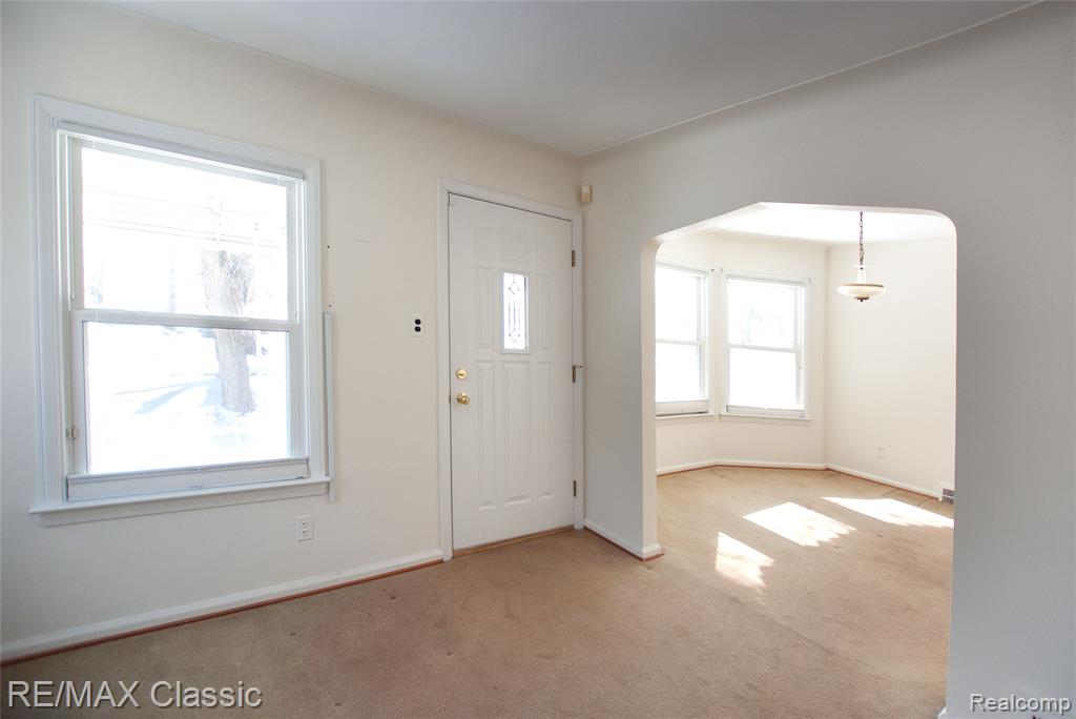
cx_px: 538
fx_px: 449
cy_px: 360
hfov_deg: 100.4
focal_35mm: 15
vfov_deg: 77.4
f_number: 3.5
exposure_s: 1/160
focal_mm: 10
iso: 500
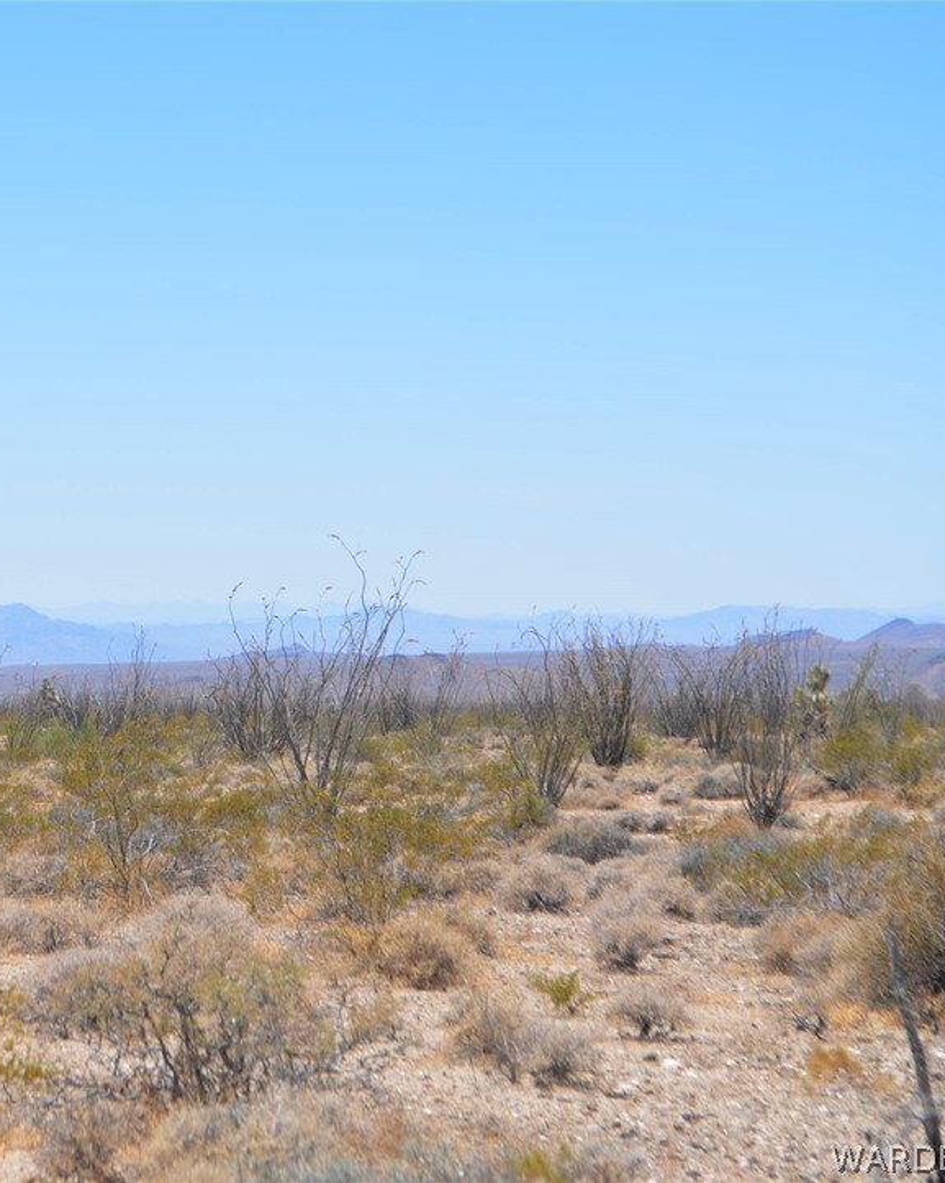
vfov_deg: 17.5
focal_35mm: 110
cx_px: 103
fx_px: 3848
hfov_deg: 13.9
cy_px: 592
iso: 100
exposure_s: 1/200
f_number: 8
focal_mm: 52
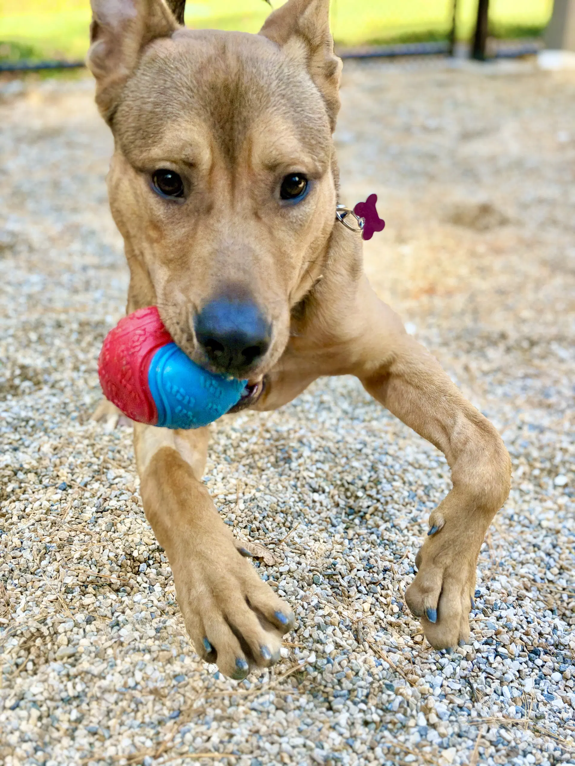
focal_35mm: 48
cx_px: 288
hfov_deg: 30.3
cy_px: 383
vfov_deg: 39.7
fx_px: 1063
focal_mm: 6.76
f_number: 1.78
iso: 100
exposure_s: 1/596
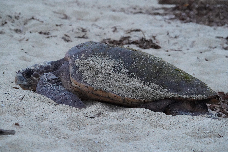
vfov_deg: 8.8
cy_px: 76
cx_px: 114
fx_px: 987
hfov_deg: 13.2
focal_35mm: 156
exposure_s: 1/50
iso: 12800
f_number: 9
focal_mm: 155.8
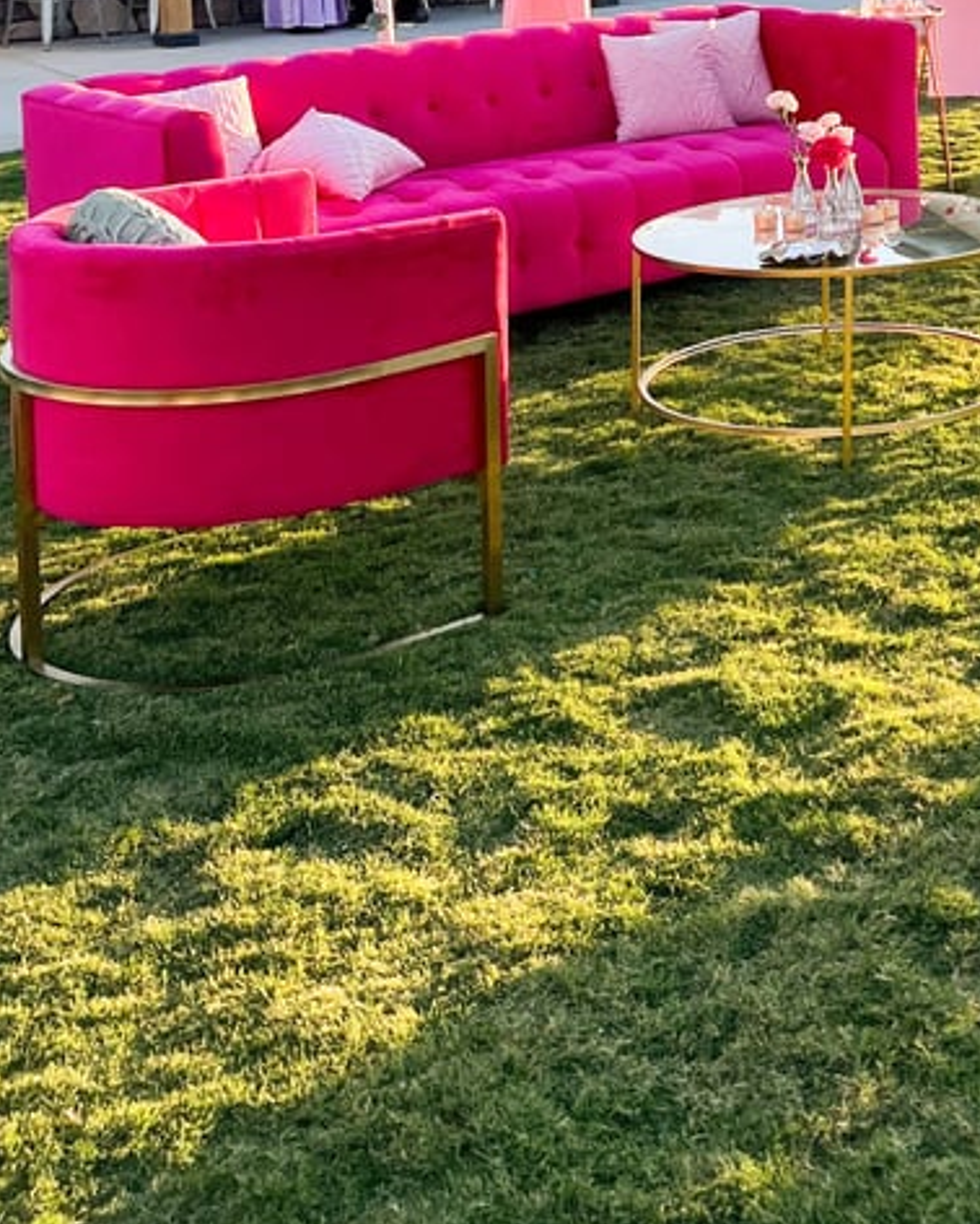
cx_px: 905
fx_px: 1993
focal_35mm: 55
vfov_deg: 31.1
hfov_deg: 26.6
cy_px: -56
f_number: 1.5
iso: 50
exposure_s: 1/1800
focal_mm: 5.7
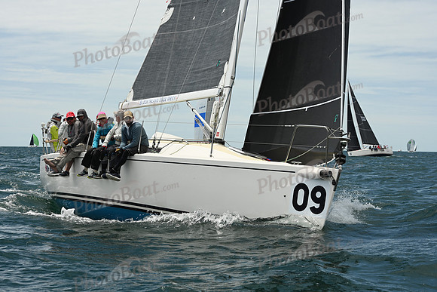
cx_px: 218
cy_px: 146
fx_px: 1190
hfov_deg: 20.8
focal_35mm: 98
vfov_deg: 14.0
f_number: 10
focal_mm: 98
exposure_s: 1/1000
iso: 320
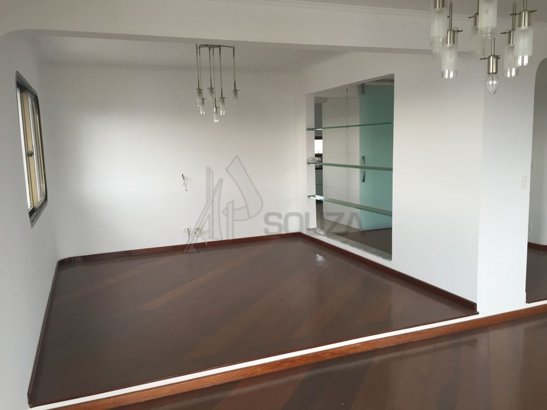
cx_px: 274
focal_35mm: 29
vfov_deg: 48.2
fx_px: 458
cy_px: 205
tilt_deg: -8.6
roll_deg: +0.7
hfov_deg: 61.7
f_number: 2.2
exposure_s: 1/30
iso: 32
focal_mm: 4.15
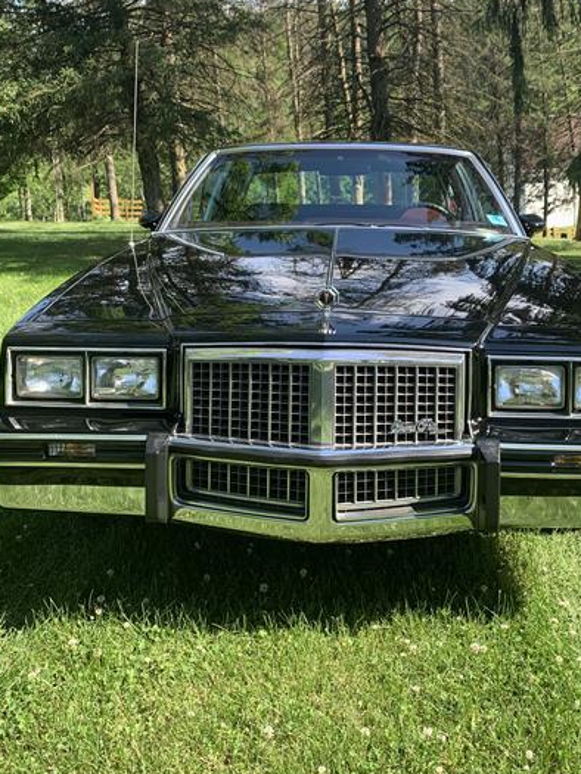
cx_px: 314
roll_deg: +4.0
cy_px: 292
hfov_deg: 37.7
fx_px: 850
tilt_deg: -6.1
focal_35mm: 38
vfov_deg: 48.5
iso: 25
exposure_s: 1/467
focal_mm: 4.25
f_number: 1.8
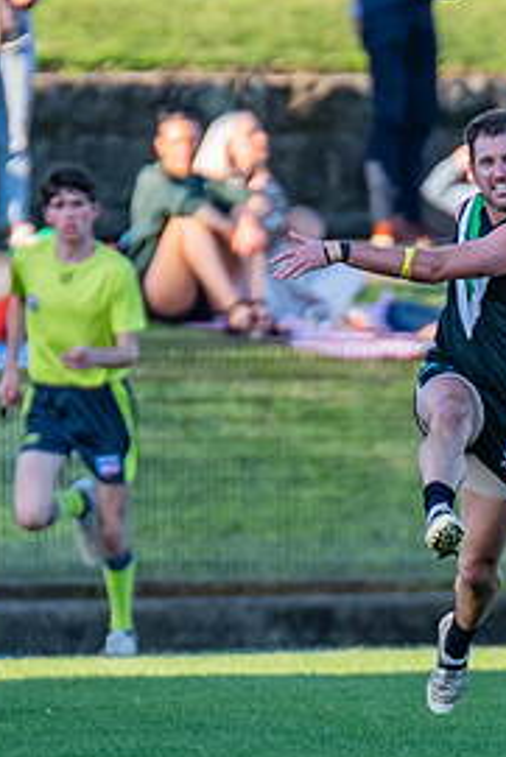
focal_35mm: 1520
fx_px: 32003
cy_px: 507
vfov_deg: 1.4
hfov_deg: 0.9
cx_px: 552
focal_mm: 420
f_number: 4
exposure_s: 1/1600
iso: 900
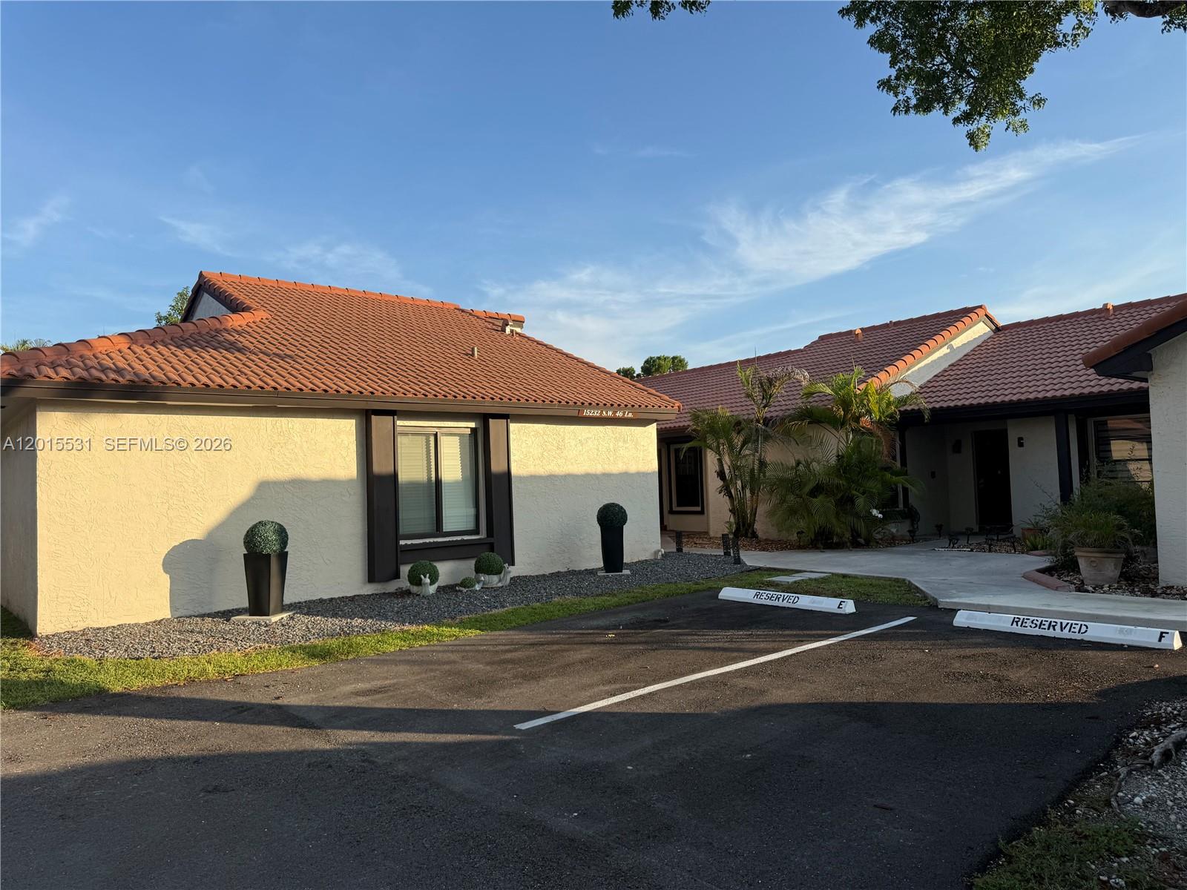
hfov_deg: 71.6
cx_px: 594
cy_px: 445
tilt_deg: +2.4
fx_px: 823
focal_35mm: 24
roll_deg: +2.0
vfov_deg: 56.8
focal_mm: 6.76
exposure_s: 1/2611
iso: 80
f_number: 1.78
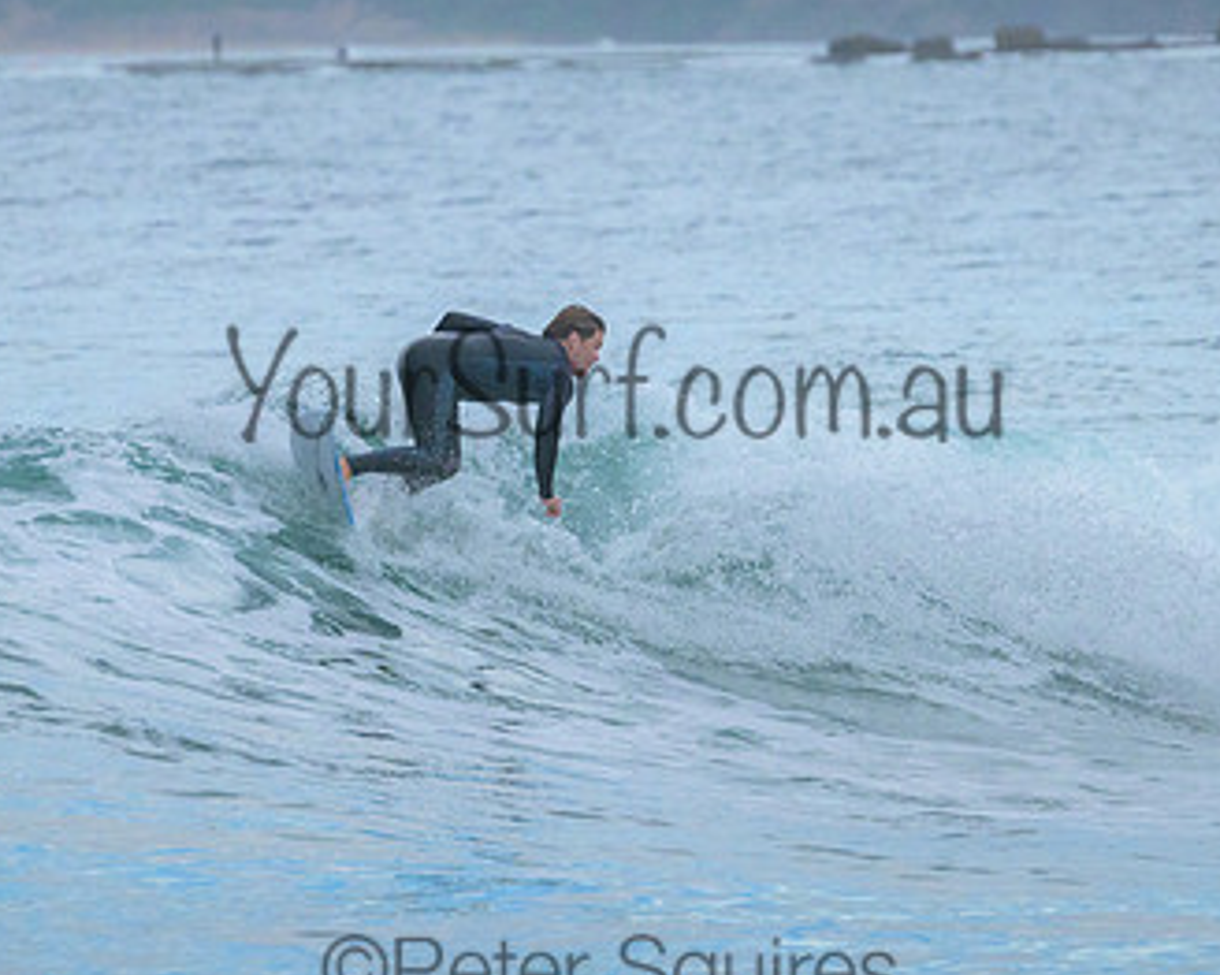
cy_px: 352
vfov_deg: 1.7
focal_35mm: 914
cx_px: 610
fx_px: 32982
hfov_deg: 2.1
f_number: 11
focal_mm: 550
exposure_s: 1/1250
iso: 4000
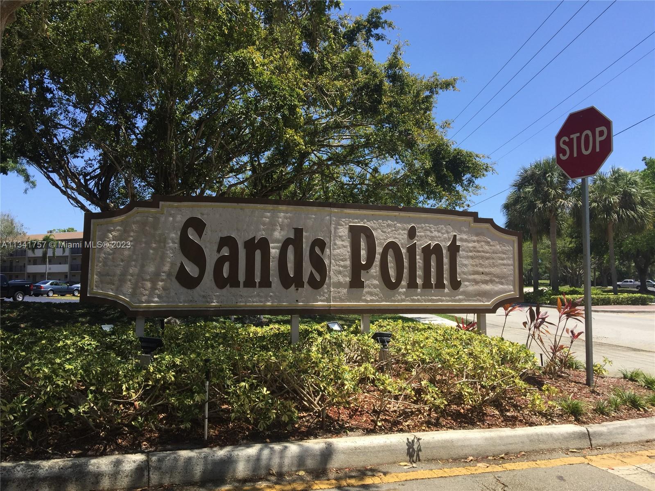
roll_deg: -1.1
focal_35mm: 29
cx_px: 328
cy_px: 246
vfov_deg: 48.2
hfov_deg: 61.7
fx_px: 549
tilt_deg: +5.1
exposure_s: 1/1319
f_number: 2.2
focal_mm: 4.15
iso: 32
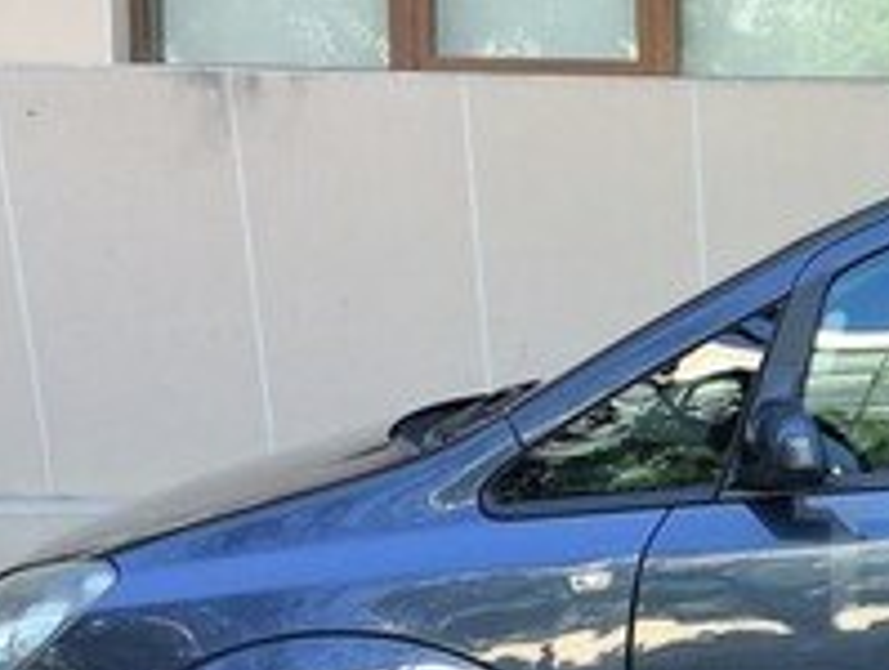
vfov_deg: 15.3
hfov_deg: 18.5
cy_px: 561
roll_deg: +0.2
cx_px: 1251
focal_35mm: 96
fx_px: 2470
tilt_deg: -9.2
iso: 32
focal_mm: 4.15
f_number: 2.2
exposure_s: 1/112
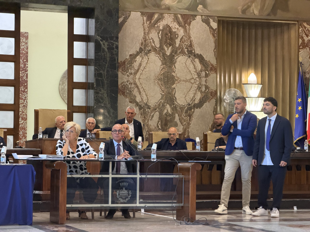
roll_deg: -1.0
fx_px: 896
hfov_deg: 19.6
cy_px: 116
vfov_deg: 14.8
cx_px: 155
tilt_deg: +0.1
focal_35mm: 100
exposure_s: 1/50
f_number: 2.8
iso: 640
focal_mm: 16.89
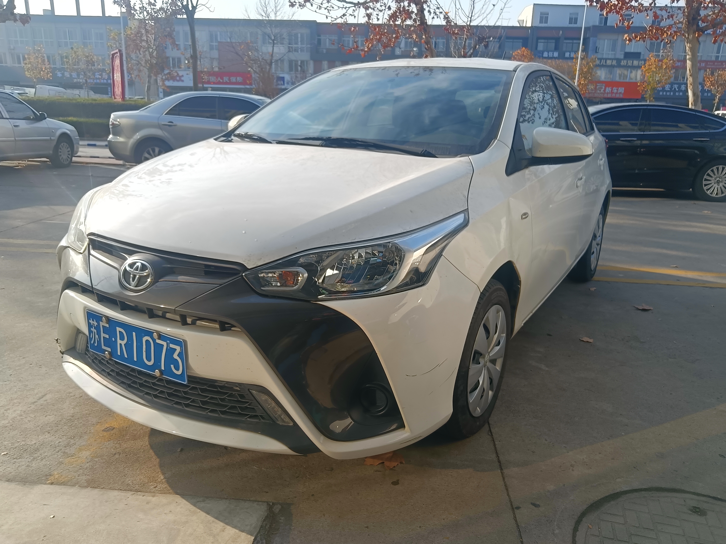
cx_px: 363
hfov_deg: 65.3
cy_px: 272
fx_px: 566
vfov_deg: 51.4
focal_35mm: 27
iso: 100
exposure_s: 1/718
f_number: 1.9
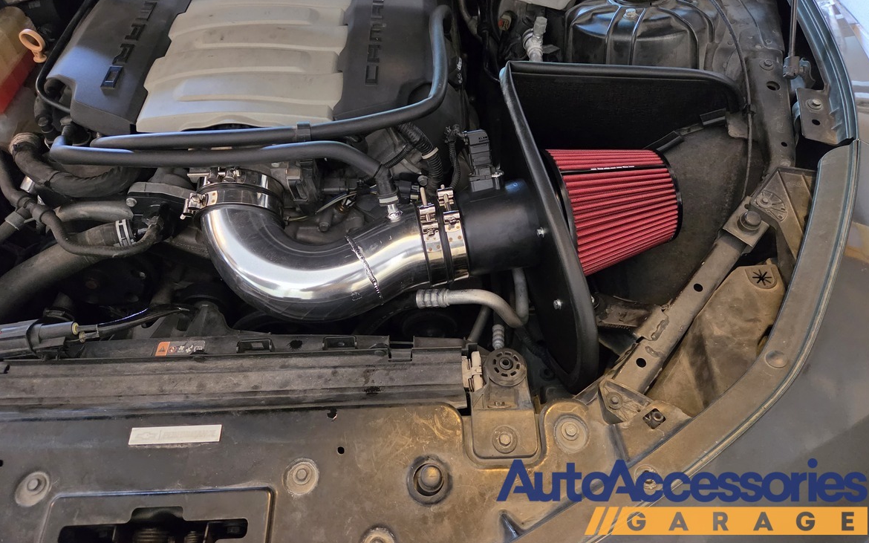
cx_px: 444
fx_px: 592
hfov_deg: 72.5
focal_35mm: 25
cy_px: 223
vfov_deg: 49.0
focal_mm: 5.4
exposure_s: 1/120
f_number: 1.8
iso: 2000
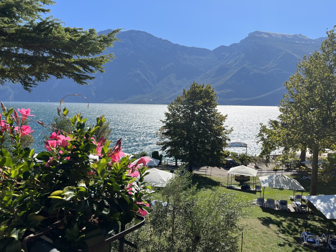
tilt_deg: -5.9
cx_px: 168
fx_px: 252
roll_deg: -0.8
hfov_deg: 67.3
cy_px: 126
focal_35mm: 26
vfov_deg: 53.1
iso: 50
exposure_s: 1/3745
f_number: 1.6
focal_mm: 5.1
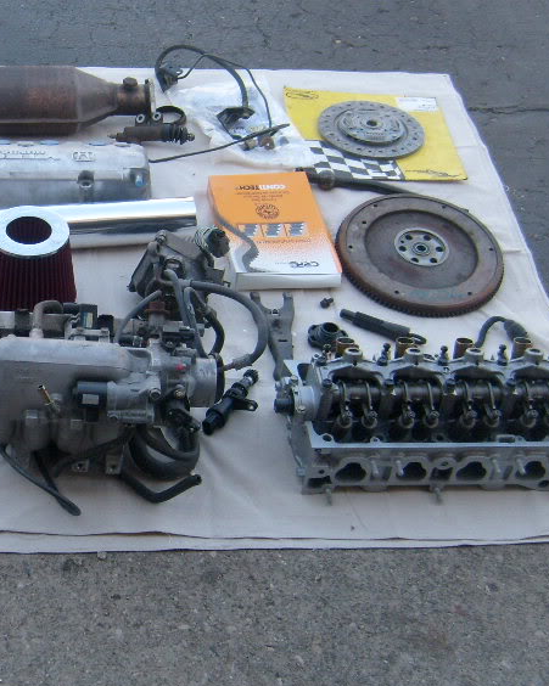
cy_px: 350
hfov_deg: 23.8
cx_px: 39
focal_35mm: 62
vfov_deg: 30.5
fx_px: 1260
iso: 80
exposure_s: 1/250
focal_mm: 5.8
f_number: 2.8
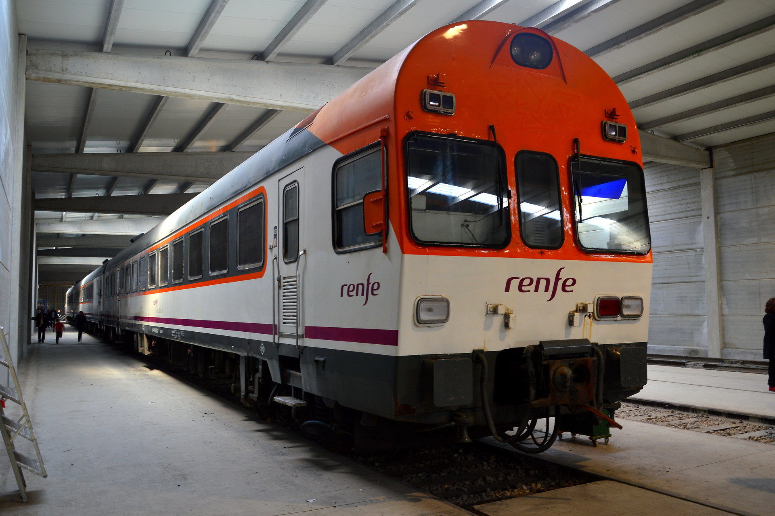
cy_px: 258
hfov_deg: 59.5
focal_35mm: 32
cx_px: 388
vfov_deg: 41.6
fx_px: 678
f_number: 5.6
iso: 100
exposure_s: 1/15
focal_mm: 21
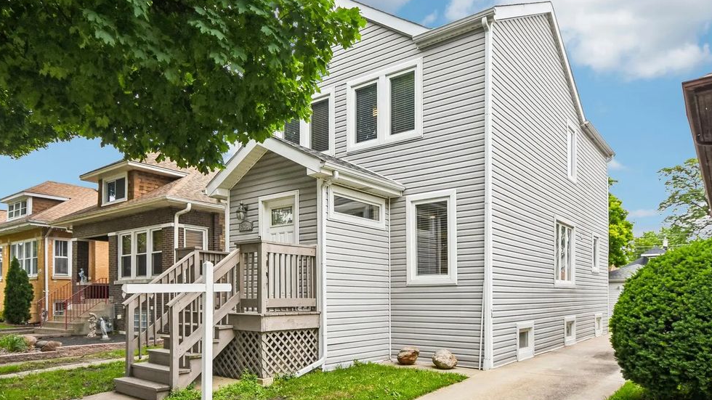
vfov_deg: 49.3
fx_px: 434
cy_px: 167
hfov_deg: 78.7
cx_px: 350
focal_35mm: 23
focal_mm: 14
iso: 400
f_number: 8
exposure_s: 1/125
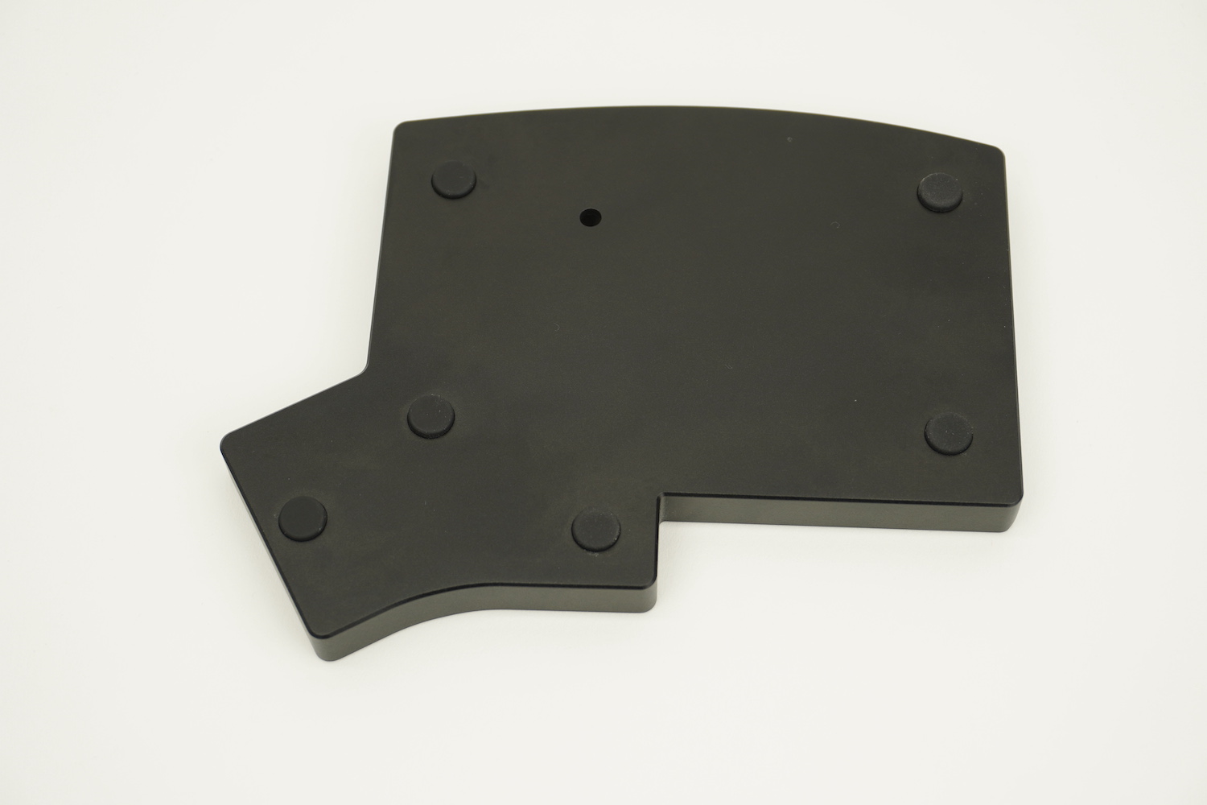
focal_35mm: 57
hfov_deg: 35.1
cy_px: 402
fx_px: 1911
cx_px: 604
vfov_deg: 23.8
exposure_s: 1/100
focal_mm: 38
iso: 160
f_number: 7.1
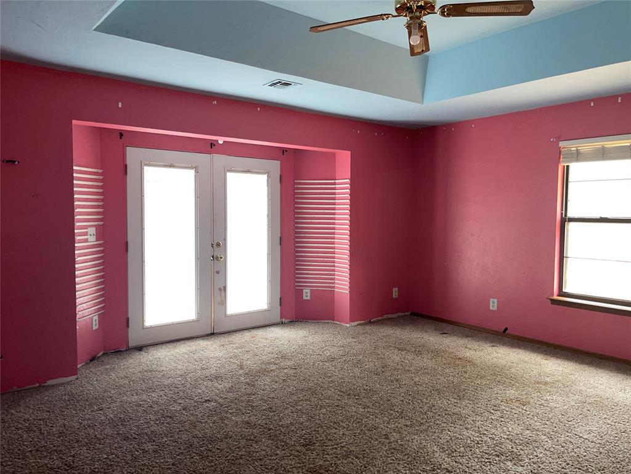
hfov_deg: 69.4
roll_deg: -1.4
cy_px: 237
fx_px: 456
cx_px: 316
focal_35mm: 25
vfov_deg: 54.9
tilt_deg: -3.4
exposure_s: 1/9
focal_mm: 5.1
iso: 100
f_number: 1.6
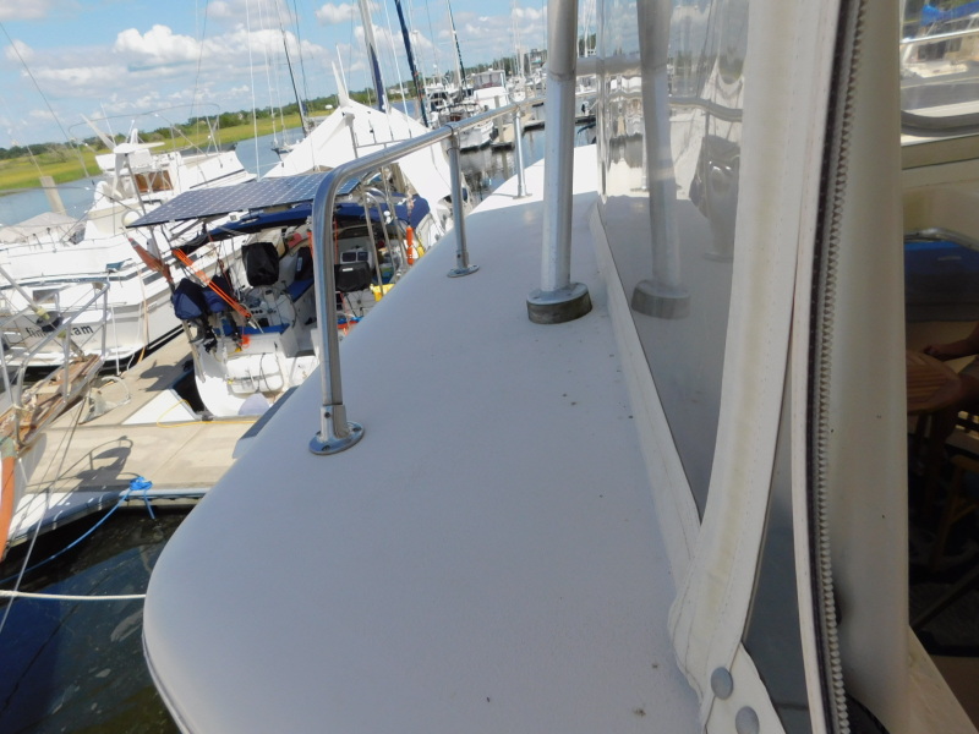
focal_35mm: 23
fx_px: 650
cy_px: 367
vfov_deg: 58.9
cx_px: 490
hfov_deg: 73.9
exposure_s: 1/500
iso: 125
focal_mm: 4
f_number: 6
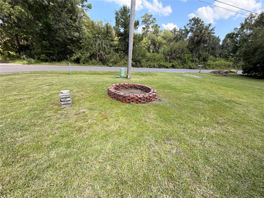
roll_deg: +0.8
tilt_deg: -23.0
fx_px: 107
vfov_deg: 85.7
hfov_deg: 102.1
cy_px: 99
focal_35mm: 14
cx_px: 132
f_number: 2.2
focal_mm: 2.22
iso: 50
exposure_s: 1/502
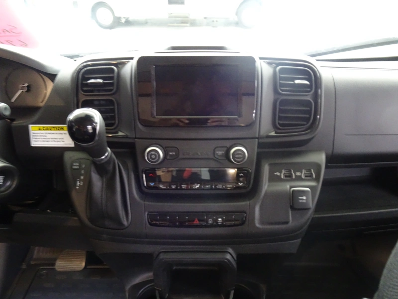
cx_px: 199
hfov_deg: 71.6
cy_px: 150
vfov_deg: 56.8
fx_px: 276
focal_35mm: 24
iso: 800
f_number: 3.5
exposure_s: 1/8
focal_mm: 4.1
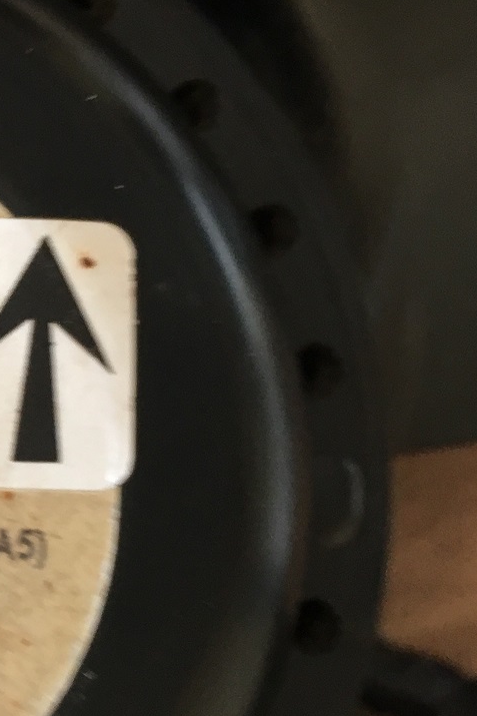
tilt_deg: -87.8
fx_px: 1688
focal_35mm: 85
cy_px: 478
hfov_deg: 14.8
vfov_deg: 23.8
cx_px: -264
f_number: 2.2
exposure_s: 1/33
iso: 100
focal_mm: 4.15
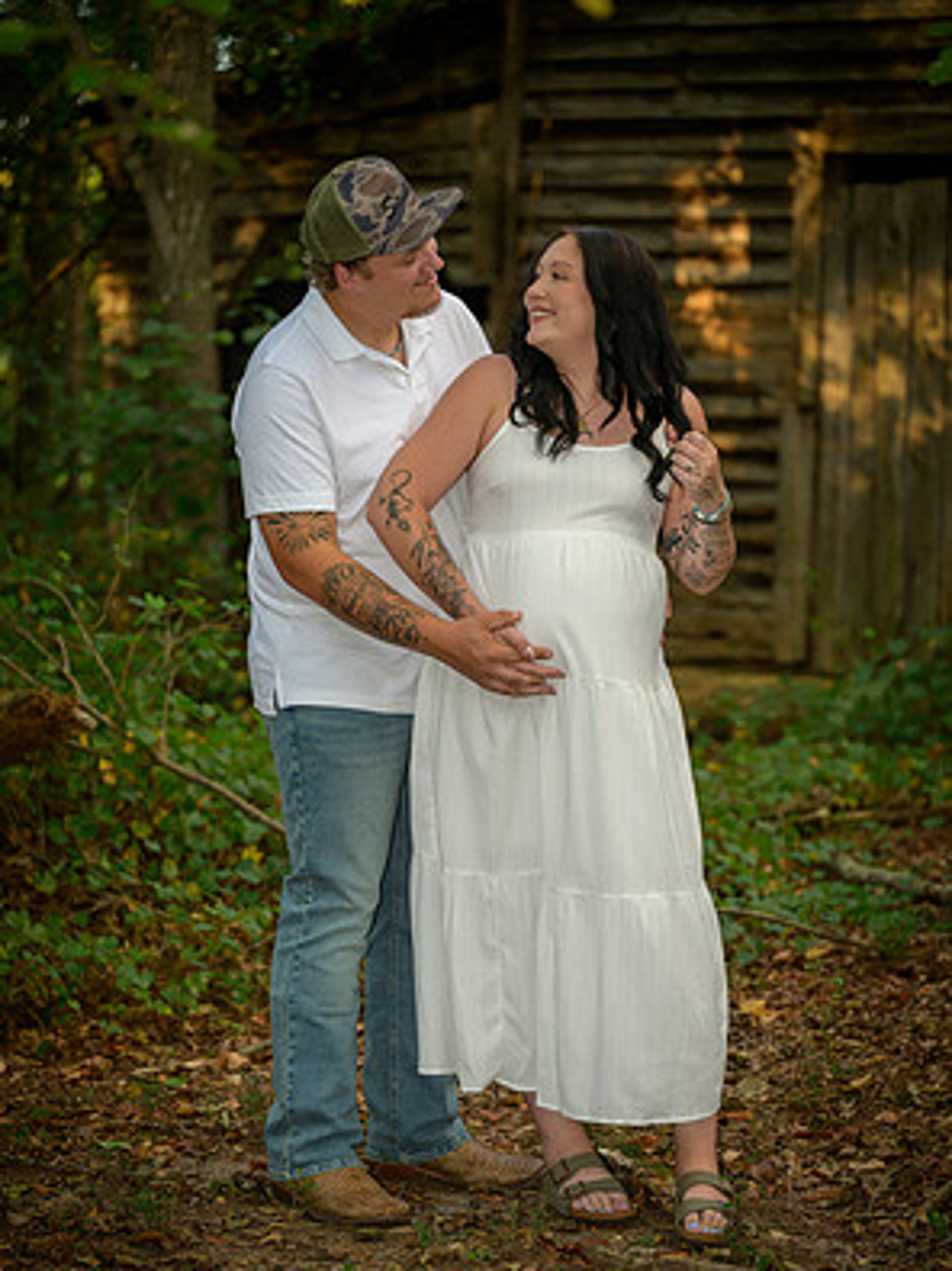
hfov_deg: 12.9
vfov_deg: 17.1
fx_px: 4219
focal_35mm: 115
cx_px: 473
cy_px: 698
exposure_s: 1/60
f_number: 3.3
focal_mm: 105
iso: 200
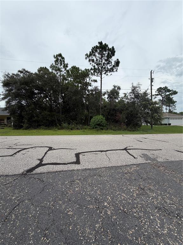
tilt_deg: -0.7
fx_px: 99
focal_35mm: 14
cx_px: 92
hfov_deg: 85.7
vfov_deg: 102.1
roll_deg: +0.5
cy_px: 122
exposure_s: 1/864
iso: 20
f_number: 2.2
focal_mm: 2.22
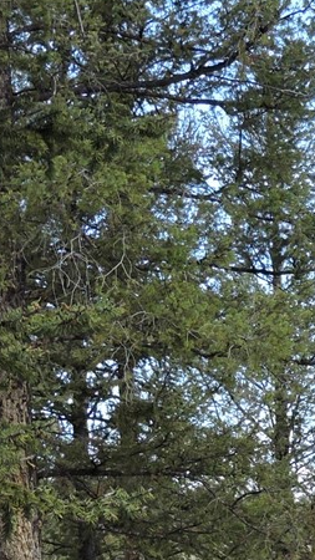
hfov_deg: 6.6
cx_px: 441
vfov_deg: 11.6
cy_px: 632
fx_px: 2704
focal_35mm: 182
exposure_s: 1/125
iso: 100
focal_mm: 8.4
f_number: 3.5
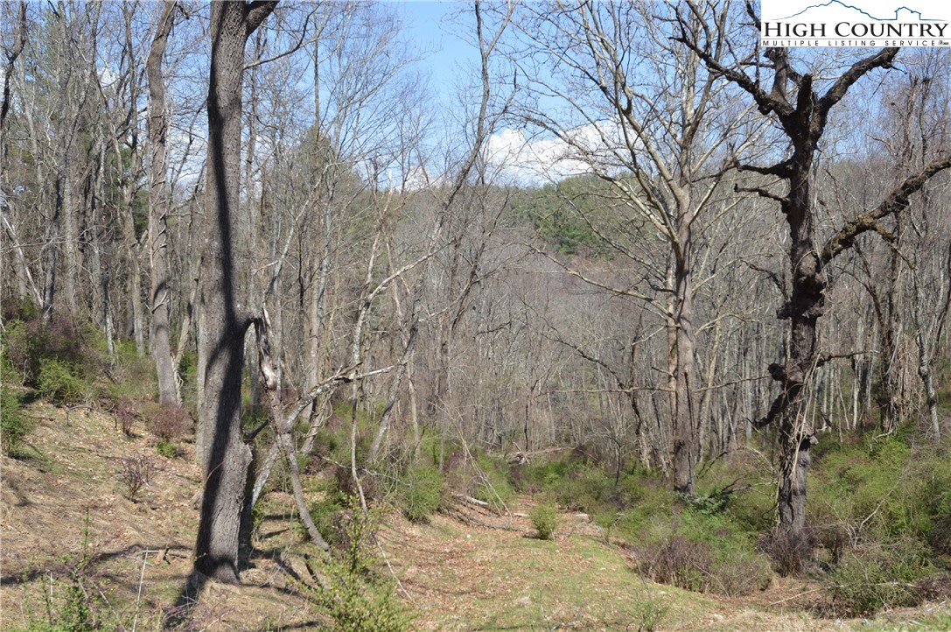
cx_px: 476
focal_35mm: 33
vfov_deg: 39.9
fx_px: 871
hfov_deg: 57.3
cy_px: 316
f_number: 7.1
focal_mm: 22
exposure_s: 1/200
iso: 100
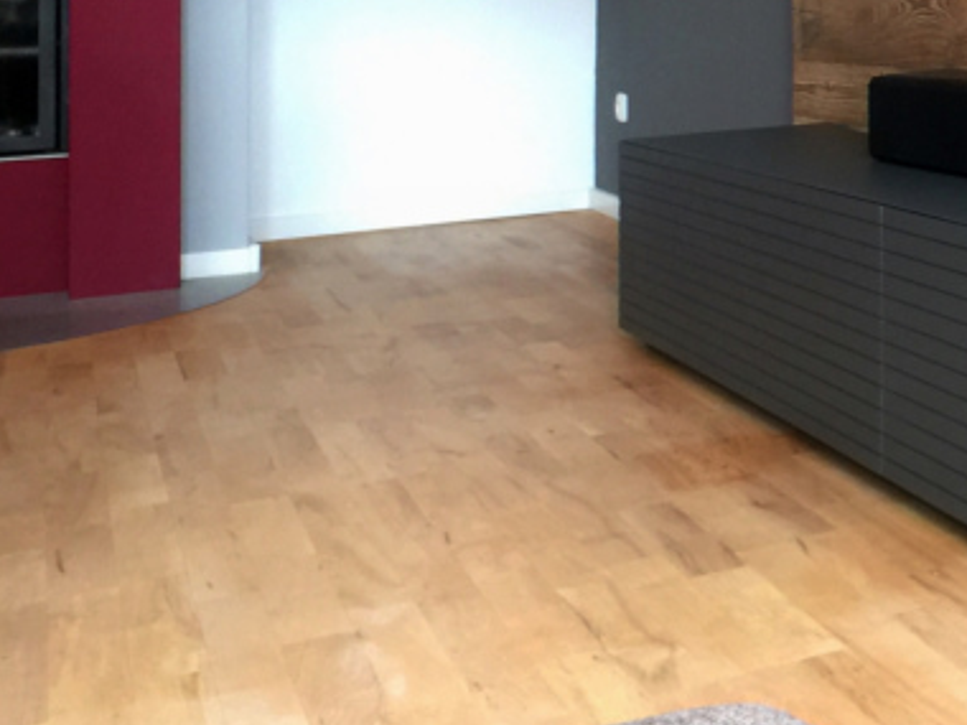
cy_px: 69
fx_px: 2151
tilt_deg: -0.8
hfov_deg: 22.9
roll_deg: -0.4
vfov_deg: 18.8
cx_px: 1219
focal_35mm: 77
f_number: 2.2
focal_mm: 4.15
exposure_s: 1/17
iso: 80
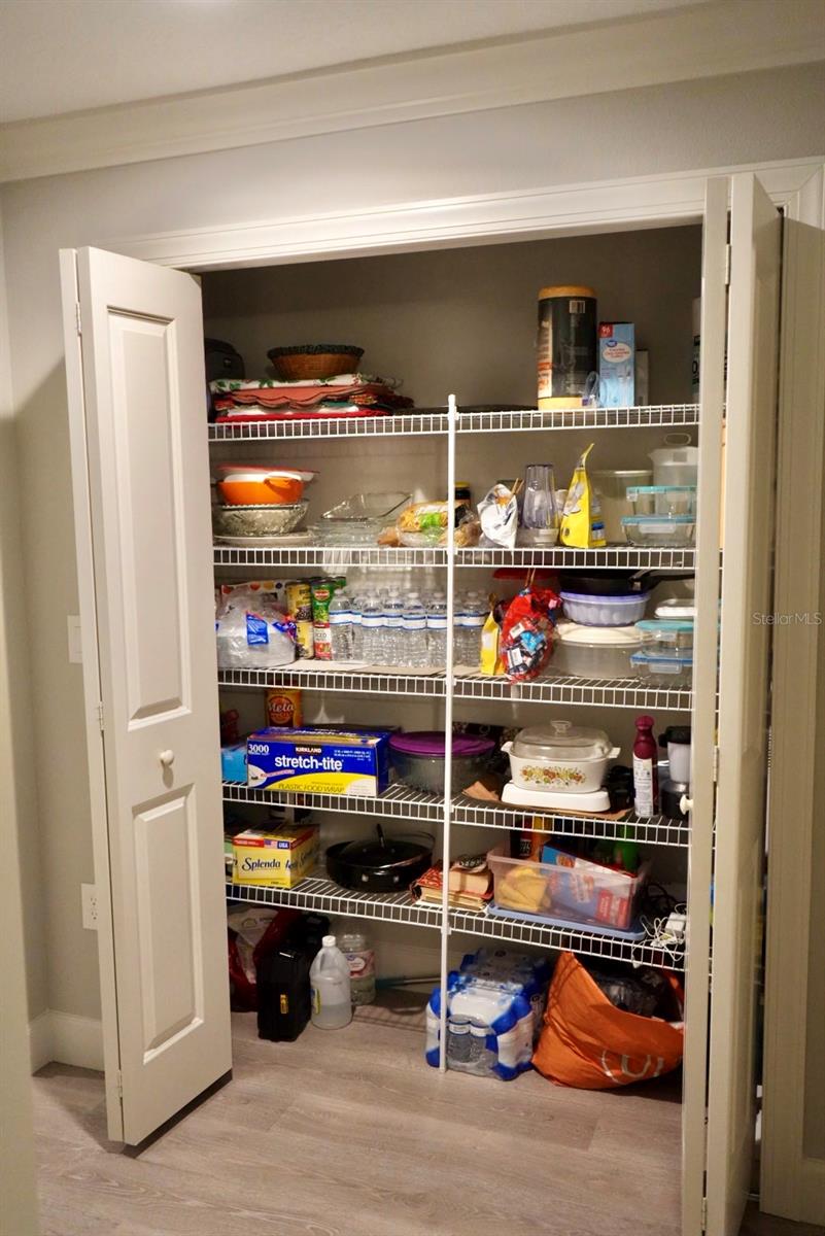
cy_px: 618
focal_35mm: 30
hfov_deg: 43.6
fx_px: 1030
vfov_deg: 61.9
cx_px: 412
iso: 6400
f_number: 3.5
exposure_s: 1/160
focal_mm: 30
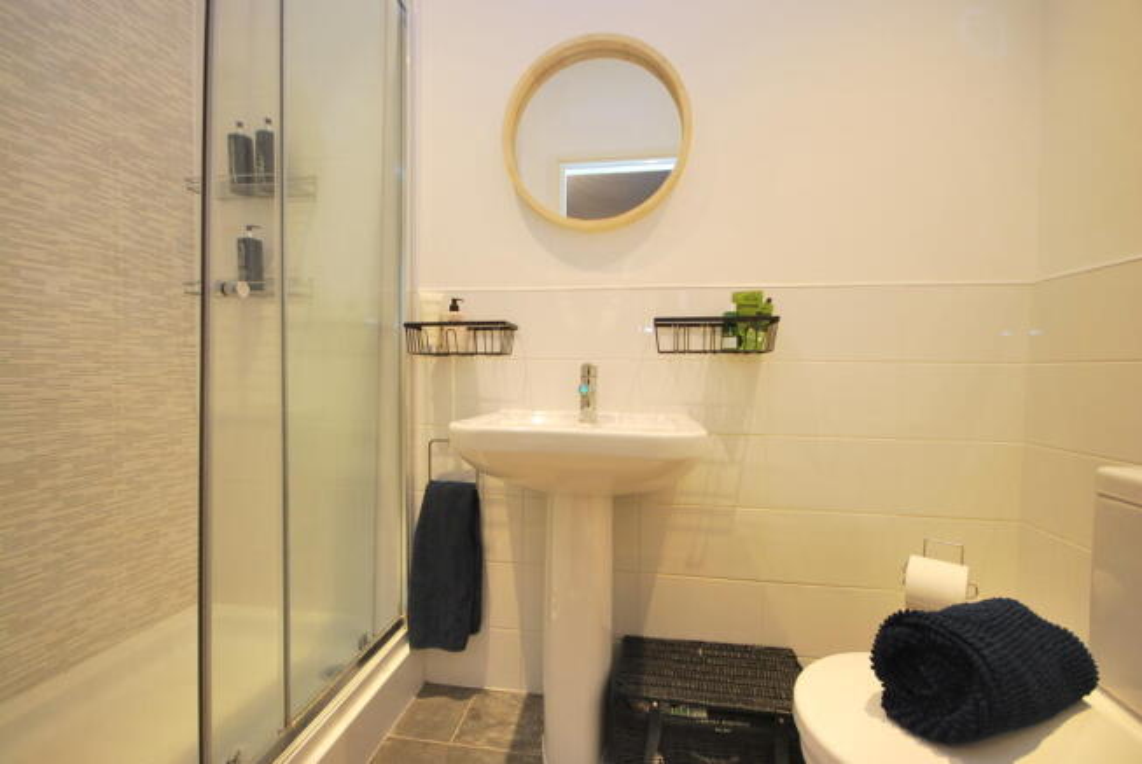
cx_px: 571
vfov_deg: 77.5
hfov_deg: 100.3
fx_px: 476
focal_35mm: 15
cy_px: 382
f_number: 4
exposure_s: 1/10
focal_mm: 10
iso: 400
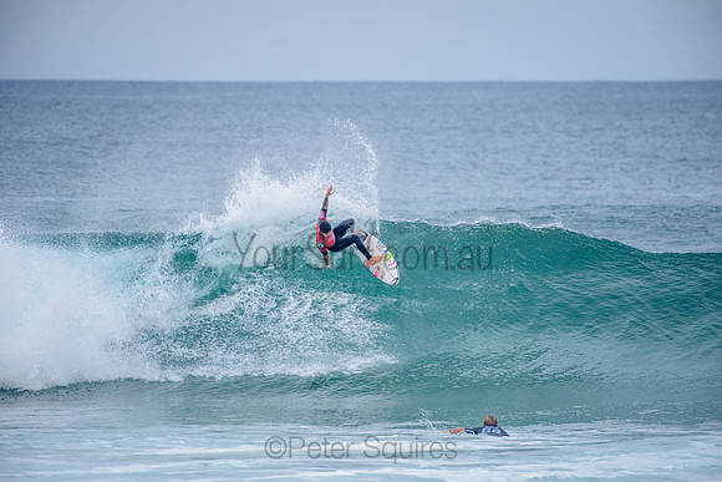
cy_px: 241
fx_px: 10030
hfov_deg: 4.1
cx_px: 361
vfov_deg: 2.8
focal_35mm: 500
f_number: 5.6
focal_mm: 500
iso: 280
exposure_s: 1/2000
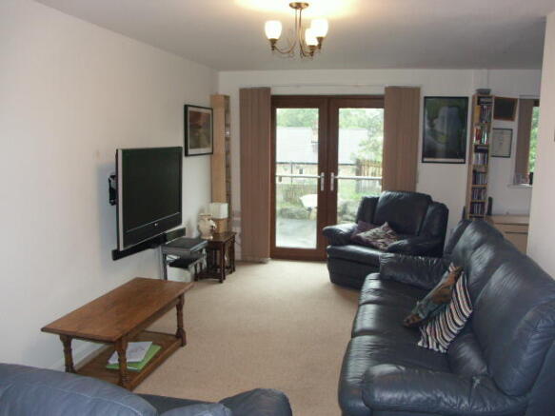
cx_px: 278
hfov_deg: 63.5
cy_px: 208
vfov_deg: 49.7
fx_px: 449
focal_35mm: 28
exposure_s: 1/20
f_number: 2.8
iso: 100
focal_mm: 7.21
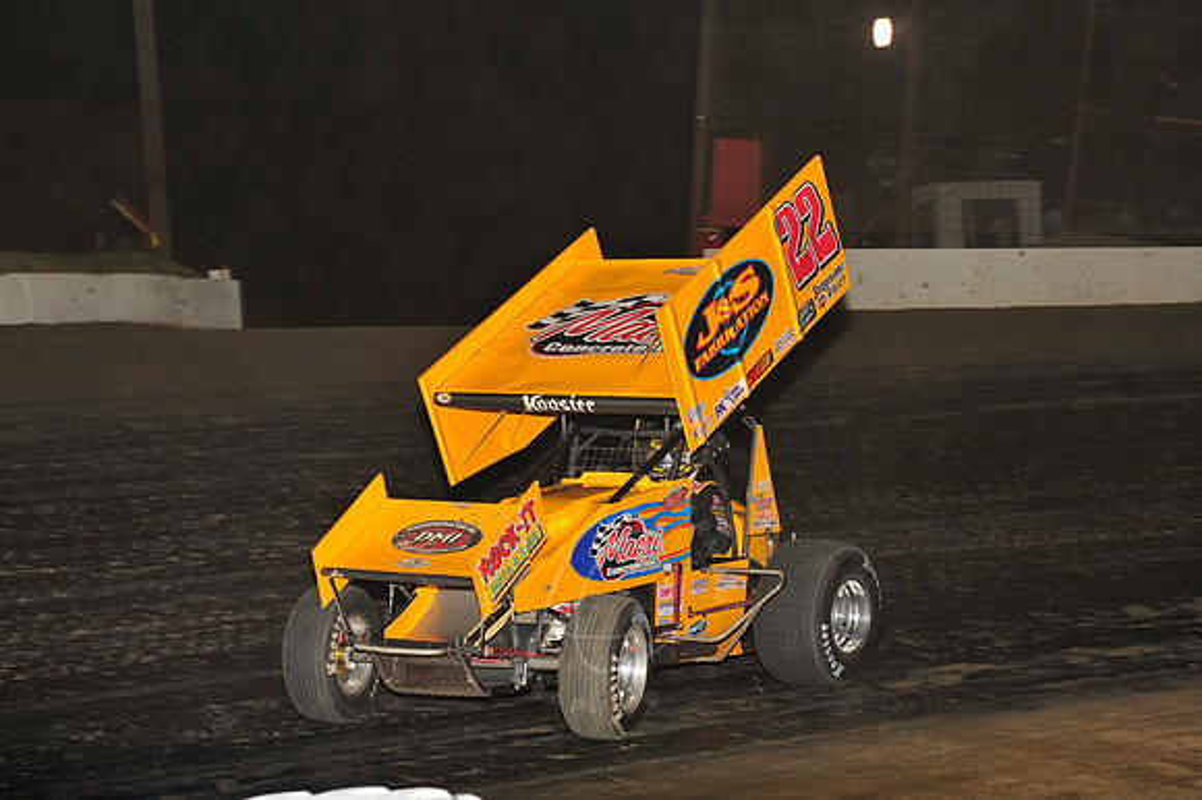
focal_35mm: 92
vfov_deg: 14.8
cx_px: 601
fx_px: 3070
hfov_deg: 22.2
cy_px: 400
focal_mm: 92
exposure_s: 1/320
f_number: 6.3
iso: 640
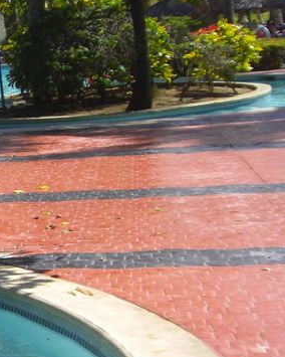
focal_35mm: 107
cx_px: -212
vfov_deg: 17.9
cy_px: 195
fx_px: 1128
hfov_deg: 13.1
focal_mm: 6.2
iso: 100
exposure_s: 1/200
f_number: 8
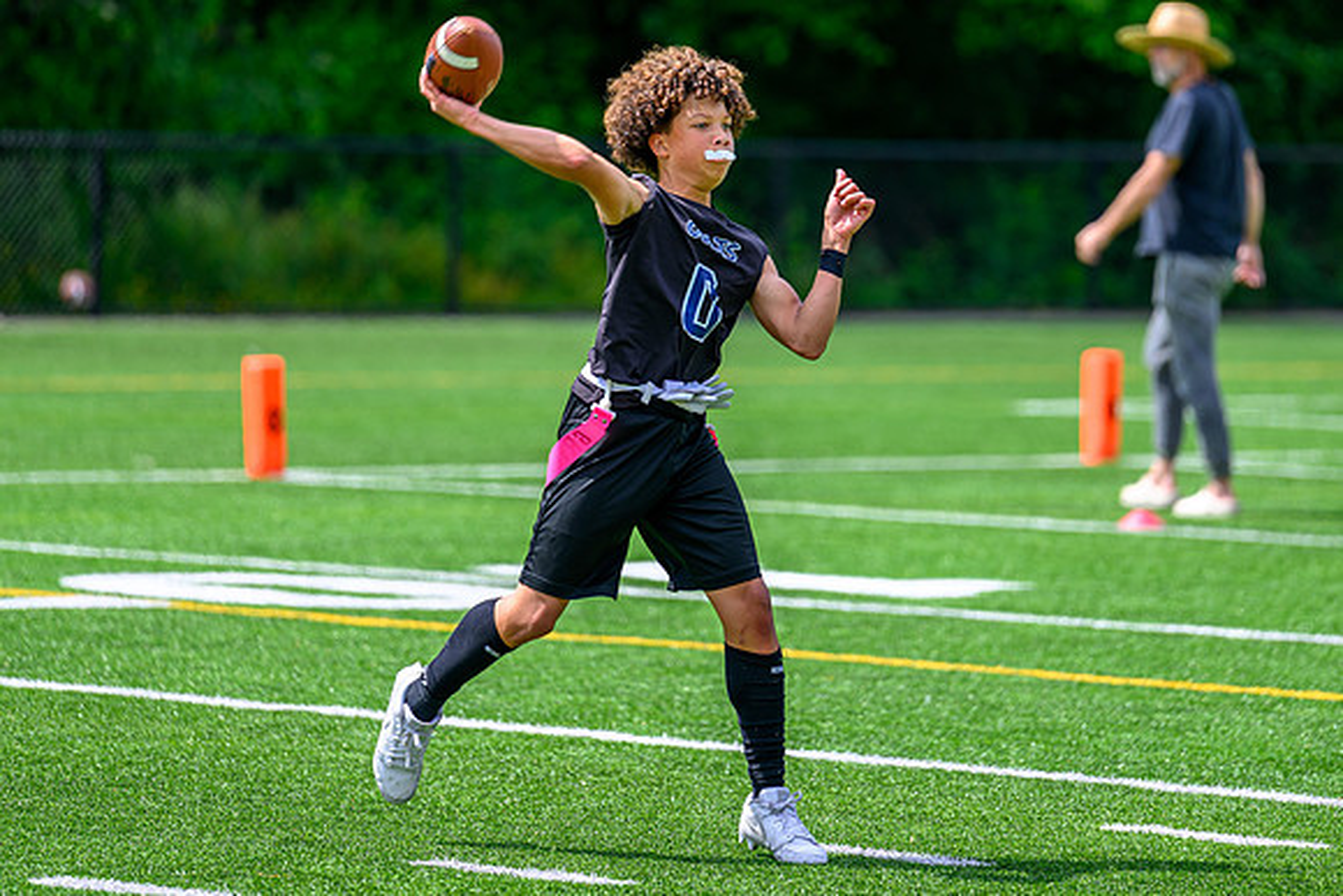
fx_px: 9836
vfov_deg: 5.2
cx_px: 711
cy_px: 316
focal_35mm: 264
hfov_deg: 7.8
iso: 100
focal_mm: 200
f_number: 3.2
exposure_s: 1/800
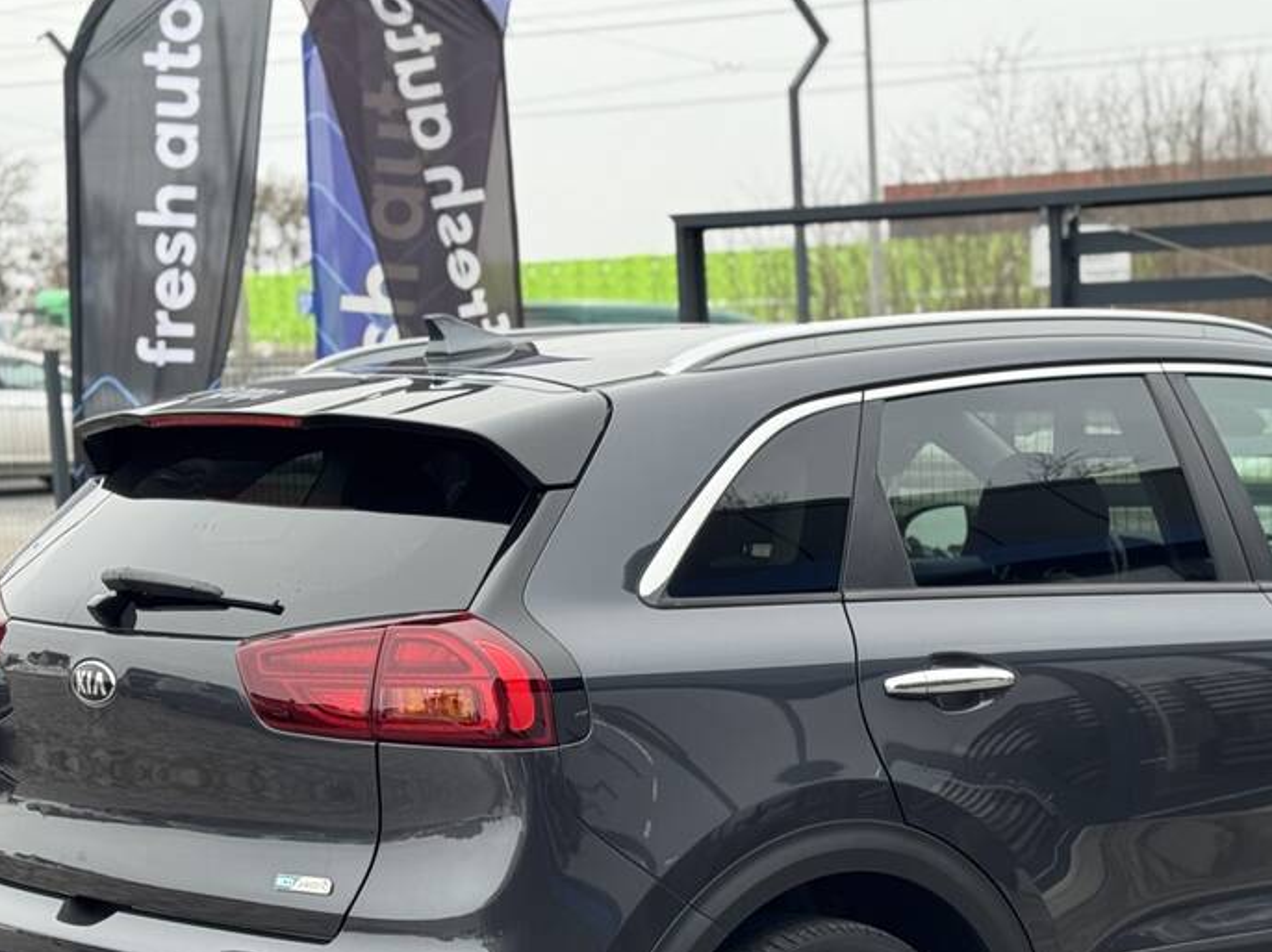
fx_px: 3086
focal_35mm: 84
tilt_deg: -8.5
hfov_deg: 23.1
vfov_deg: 17.4
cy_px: 791
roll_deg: +2.3
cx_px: 918
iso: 64
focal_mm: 6.76
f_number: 1.78
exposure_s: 1/220
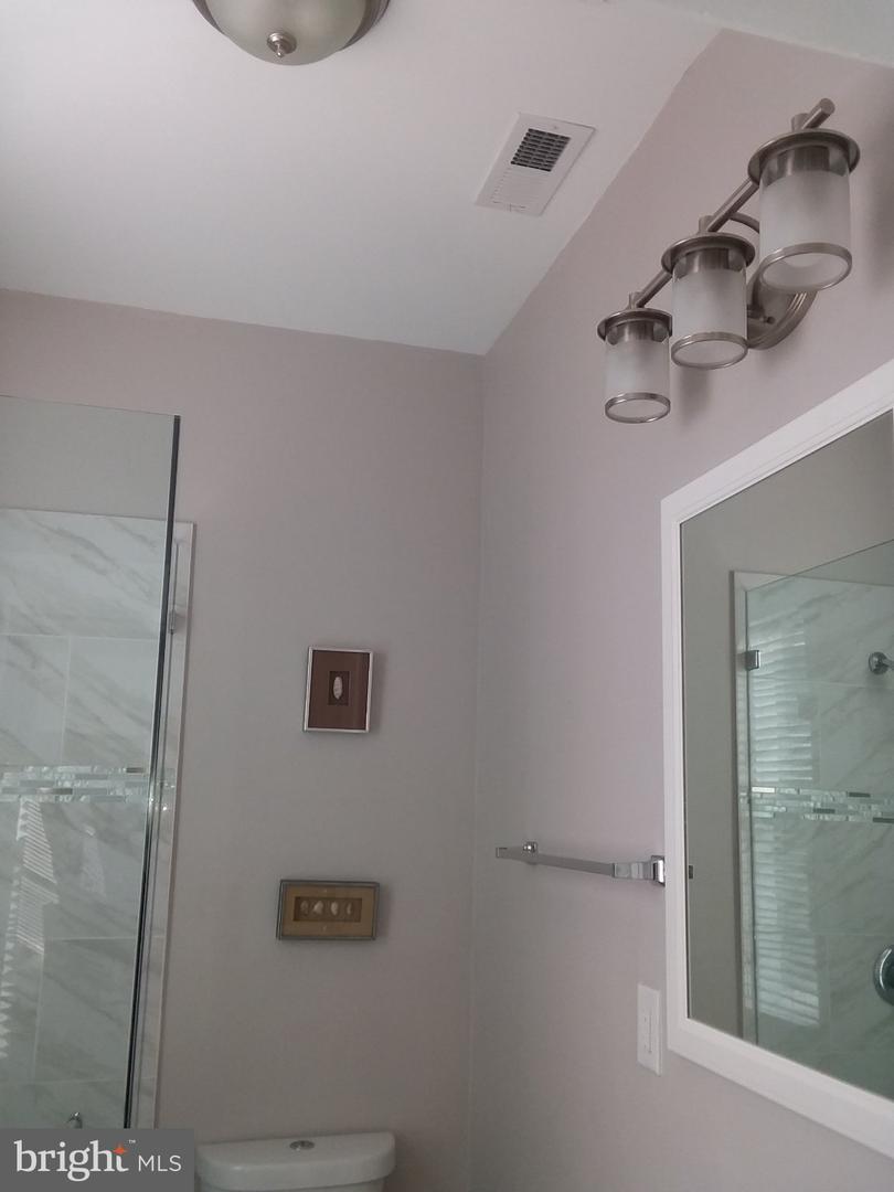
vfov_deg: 61.7
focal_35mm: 29
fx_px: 999
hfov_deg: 48.2
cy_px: 596
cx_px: 447
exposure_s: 1/150
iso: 40
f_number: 1.9
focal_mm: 2.47
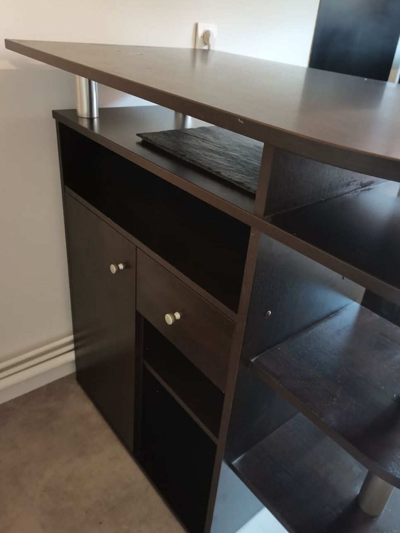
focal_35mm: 27
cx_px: 207
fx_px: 416
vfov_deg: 65.3
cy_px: 259
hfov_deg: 51.3
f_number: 1.8
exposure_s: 1/20
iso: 1000
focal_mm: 5.58
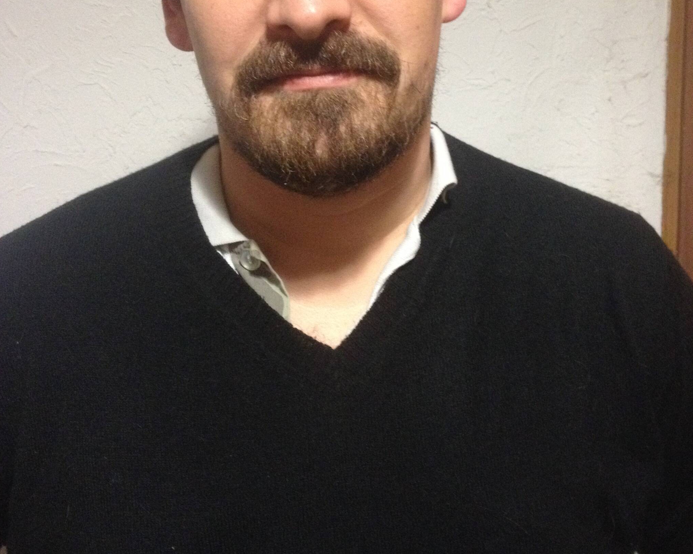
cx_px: 347
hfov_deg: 40.3
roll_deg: -0.5
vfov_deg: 31.8
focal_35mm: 46
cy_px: 103
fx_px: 944
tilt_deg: -3.4
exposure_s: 1/17
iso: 400
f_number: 2.4
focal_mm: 4.28
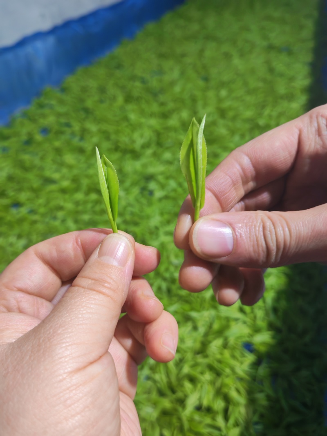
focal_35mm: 27
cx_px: 164
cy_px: 218
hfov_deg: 51.3
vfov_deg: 65.3
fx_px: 340
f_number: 1.95
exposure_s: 1/25
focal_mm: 5.52
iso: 1000
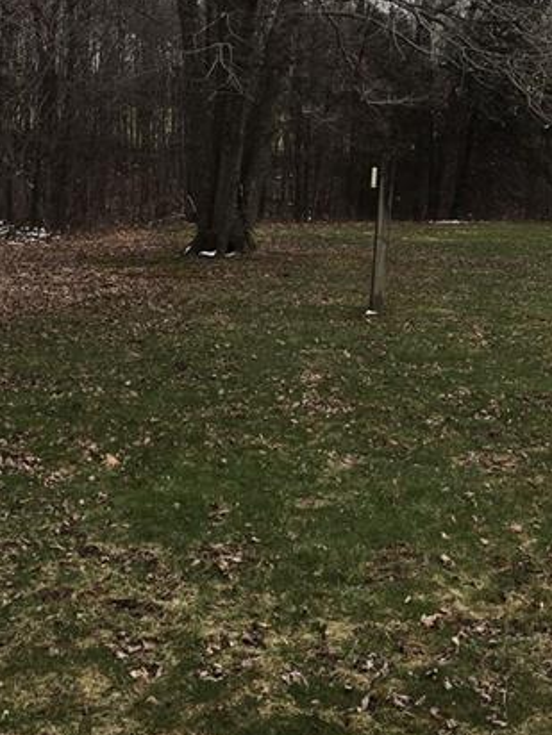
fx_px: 1148
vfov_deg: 34.6
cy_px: 162
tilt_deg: -1.7
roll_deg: +0.6
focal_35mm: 54
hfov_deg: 26.9
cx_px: 357
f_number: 2.2
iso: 25
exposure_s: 1/1099
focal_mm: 4.15
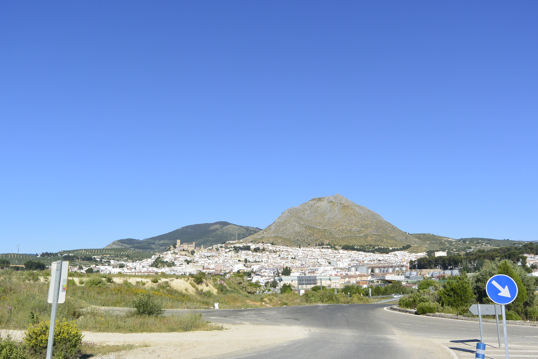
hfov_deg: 51.9
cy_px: 181
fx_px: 553
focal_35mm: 37
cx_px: 280
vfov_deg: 35.9
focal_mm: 13
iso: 160
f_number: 5.6
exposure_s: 1/1000
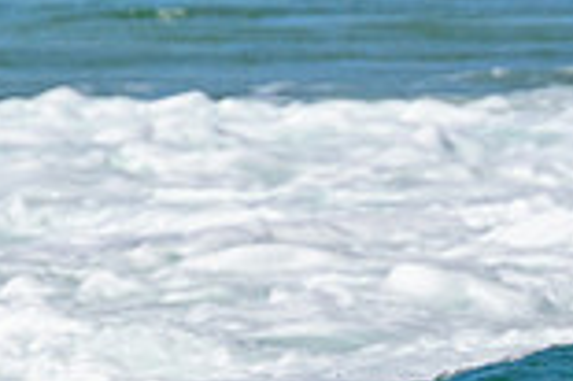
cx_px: 1279
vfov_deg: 0.3
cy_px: 584
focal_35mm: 4123
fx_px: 65554
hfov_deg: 0.5
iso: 800
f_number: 11
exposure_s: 1/2000
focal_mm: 800
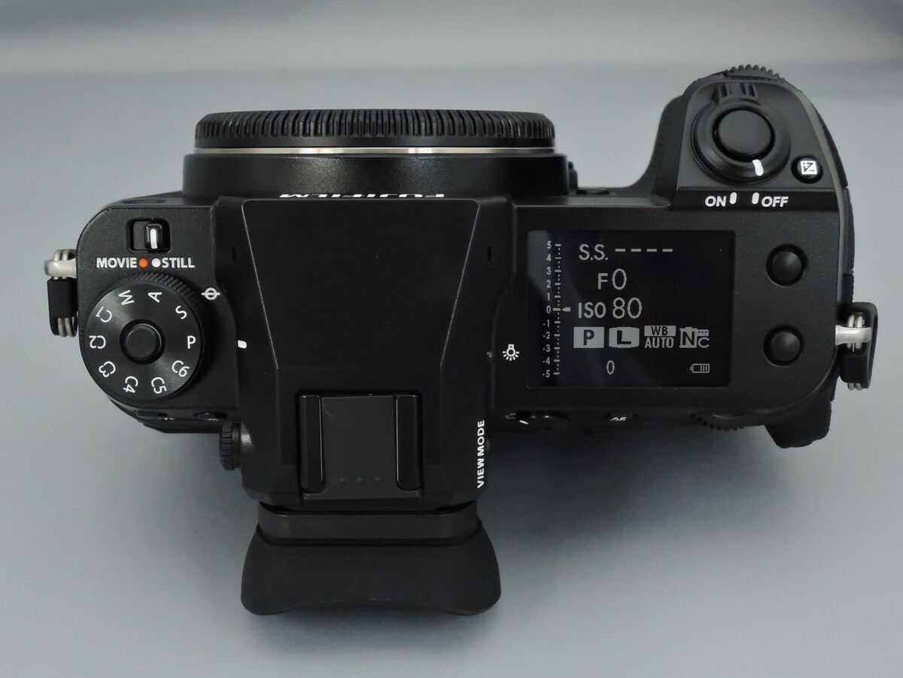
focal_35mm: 50
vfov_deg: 29.1
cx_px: 452
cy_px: 339
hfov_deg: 38.2
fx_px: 1304
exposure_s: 1/125
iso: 1600
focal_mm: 10.7
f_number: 5.6
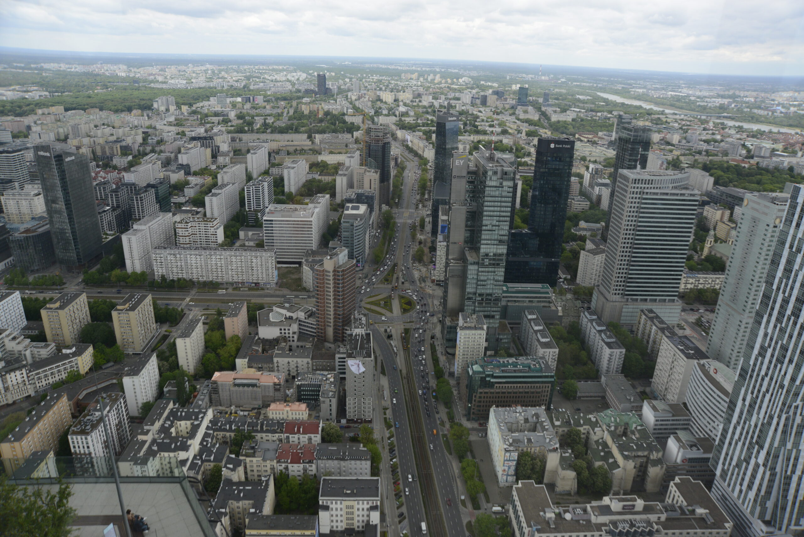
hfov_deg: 73.7
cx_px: 402
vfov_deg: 53.2
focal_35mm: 24
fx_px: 536
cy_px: 268
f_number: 5.6
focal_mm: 24
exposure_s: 1/1600
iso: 1000
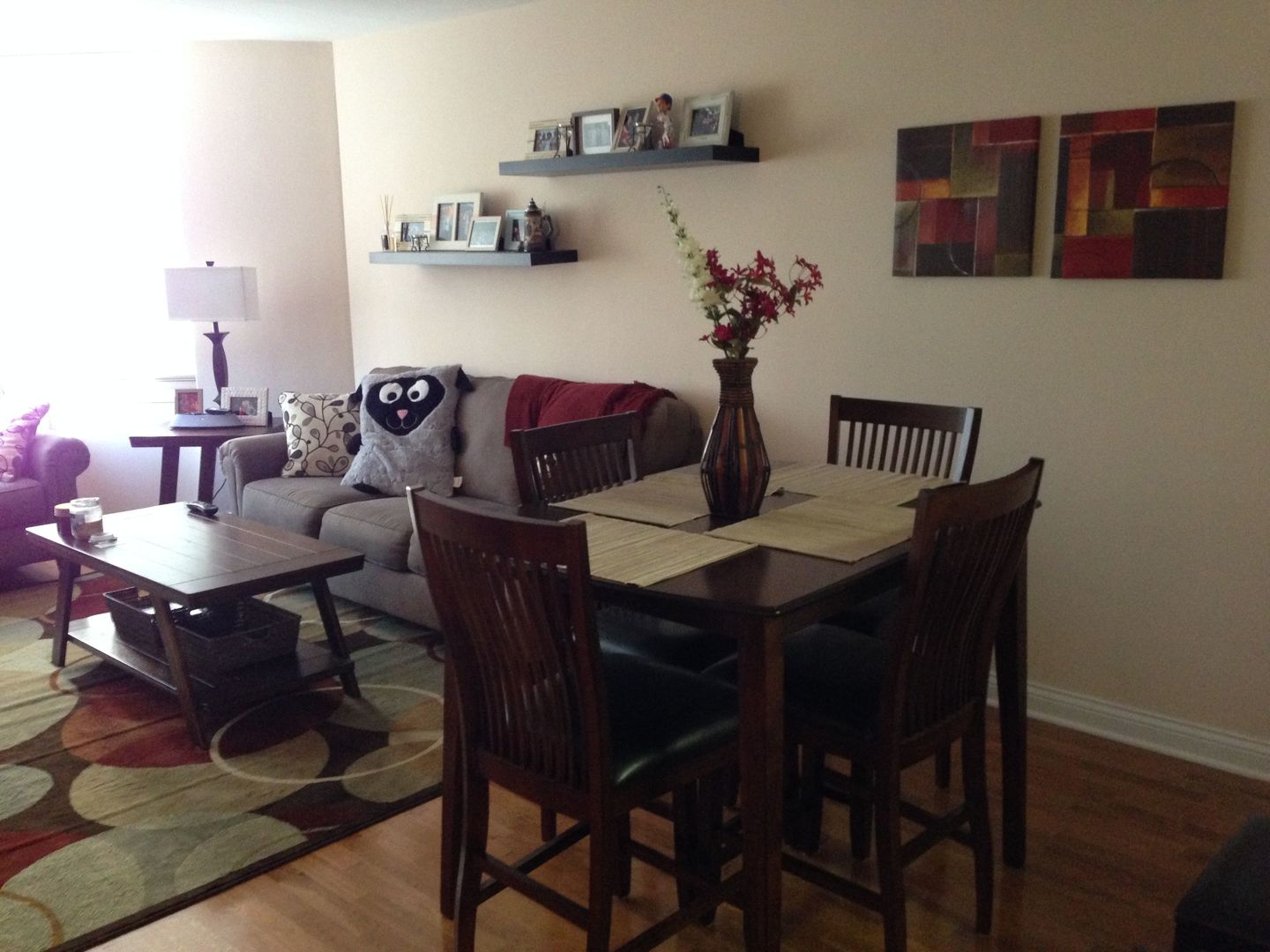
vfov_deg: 42.9
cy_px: 476
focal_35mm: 33
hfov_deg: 55.4
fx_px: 1211
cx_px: 635
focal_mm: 4.12
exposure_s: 1/15
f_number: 2.4
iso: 400
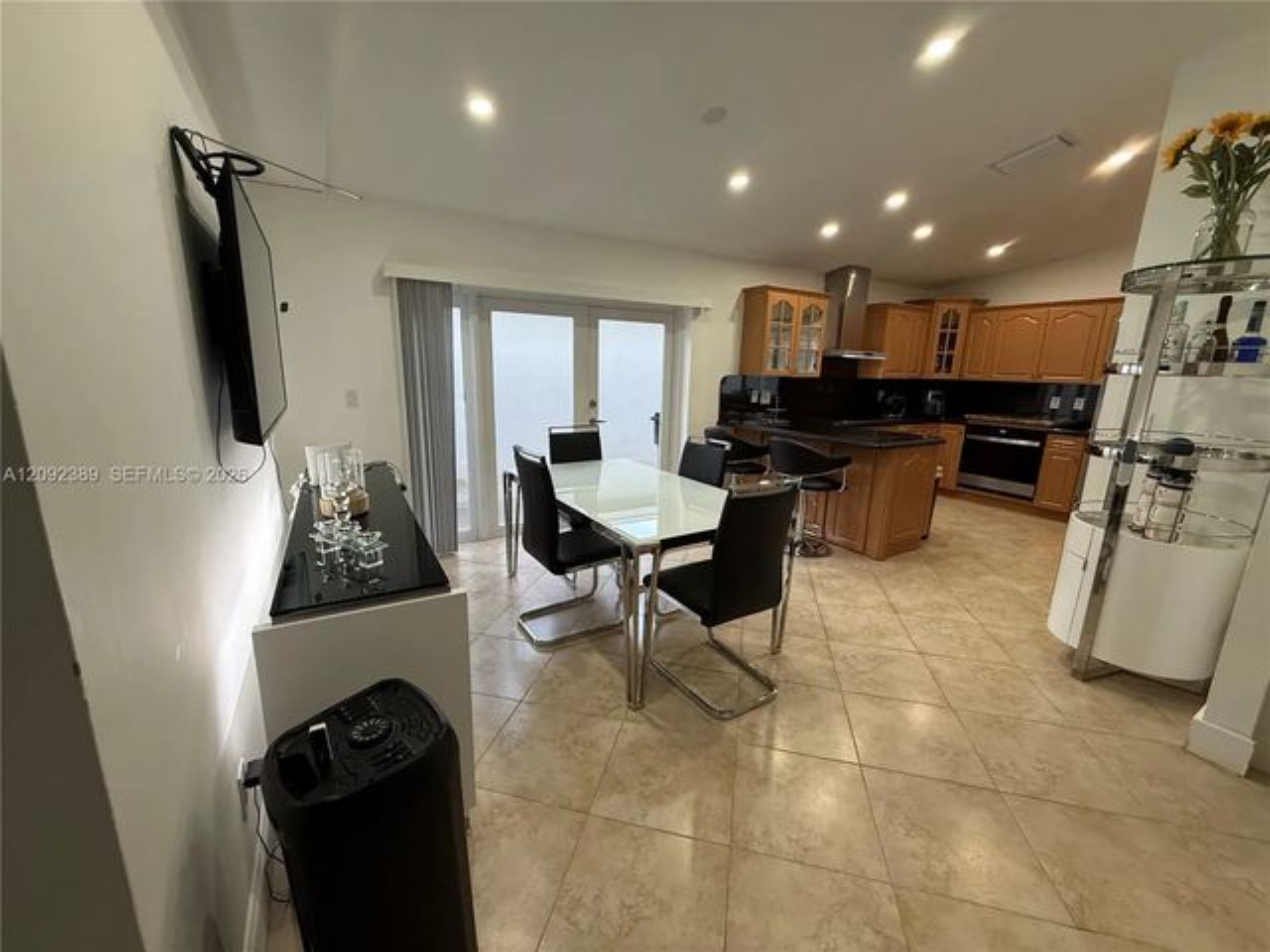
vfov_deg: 85.7
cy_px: 476
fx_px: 514
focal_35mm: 14
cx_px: 635
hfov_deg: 102.1
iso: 250
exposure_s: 1/120
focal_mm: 2.22
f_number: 2.2
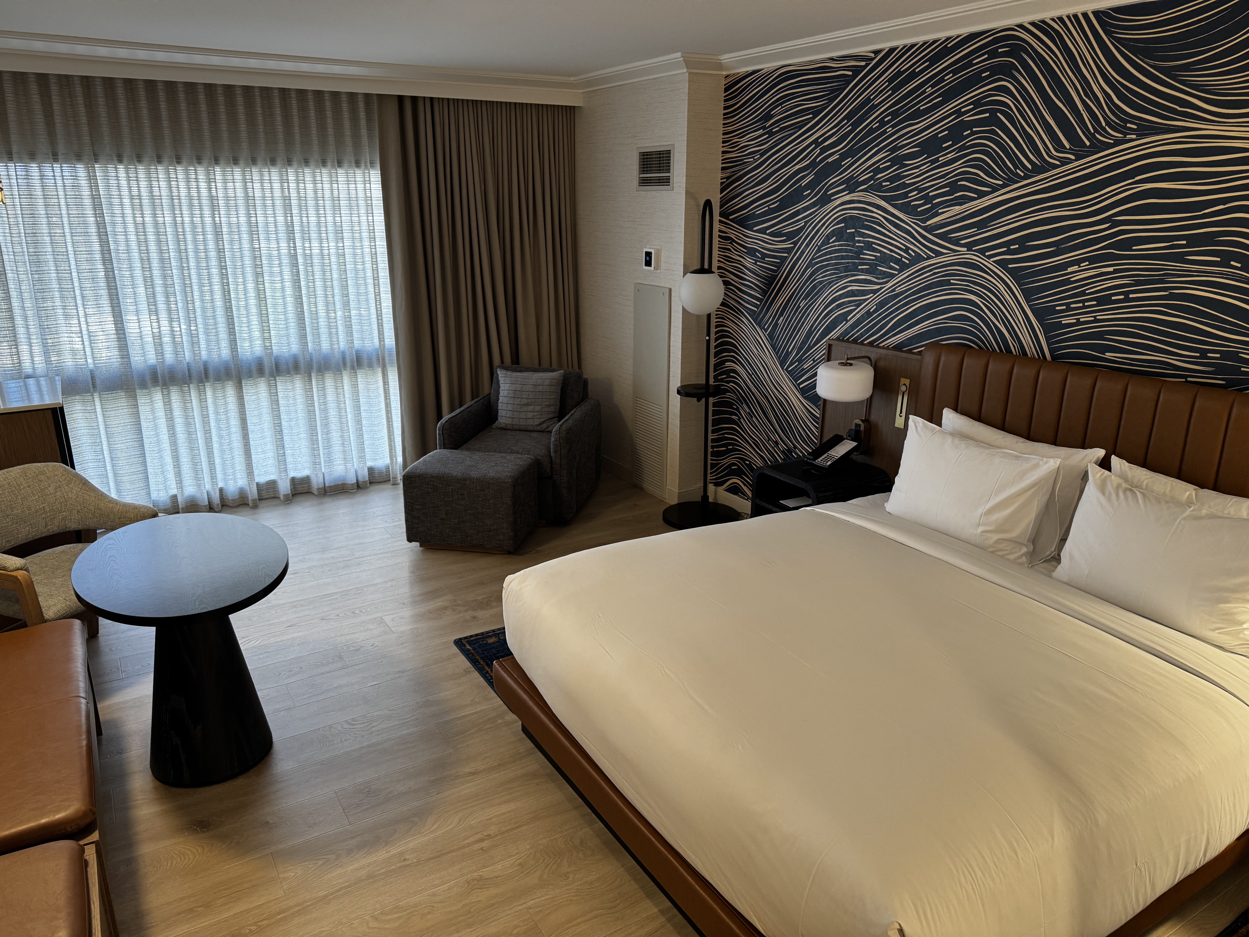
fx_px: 866
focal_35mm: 24
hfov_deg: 71.6
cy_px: 468
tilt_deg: -17.1
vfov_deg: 56.8
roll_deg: +0.2
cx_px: 624
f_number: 1.78
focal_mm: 6.76
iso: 250
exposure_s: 1/60
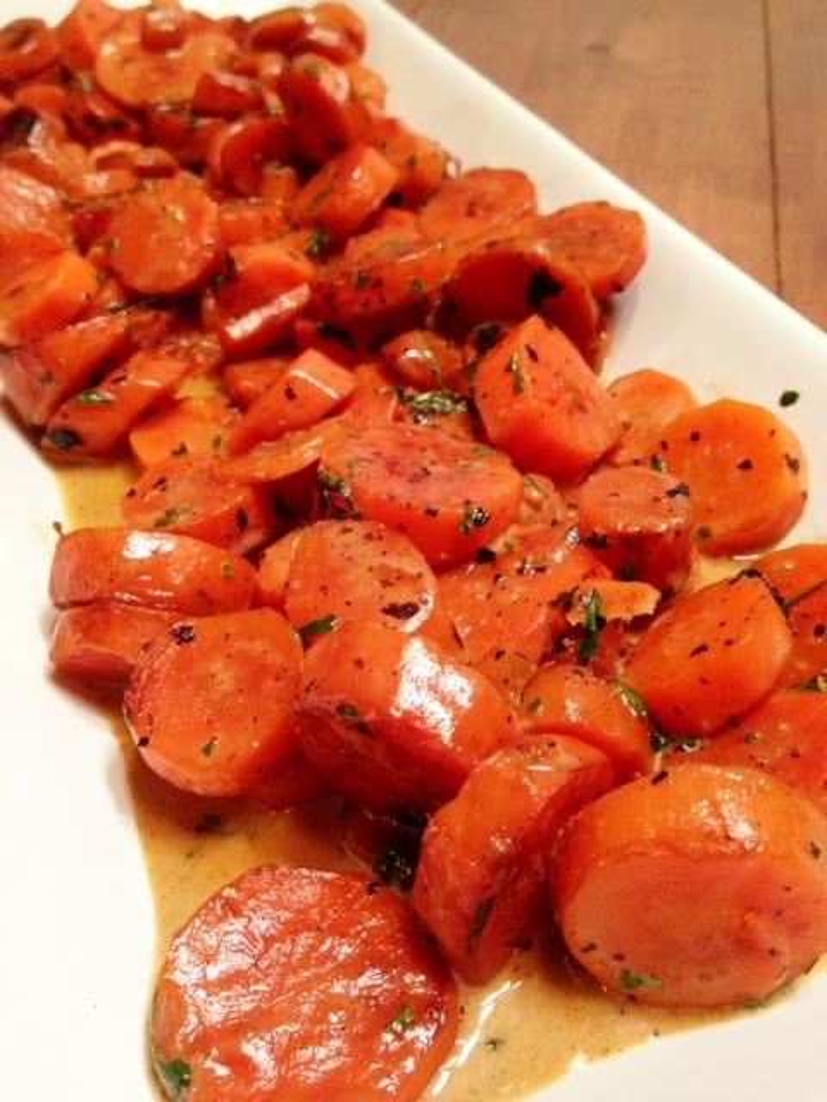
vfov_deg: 52.6
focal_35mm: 35
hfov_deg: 40.7
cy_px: 551
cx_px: 414
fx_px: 1115
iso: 200
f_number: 2.4
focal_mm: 4.28
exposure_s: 1/20
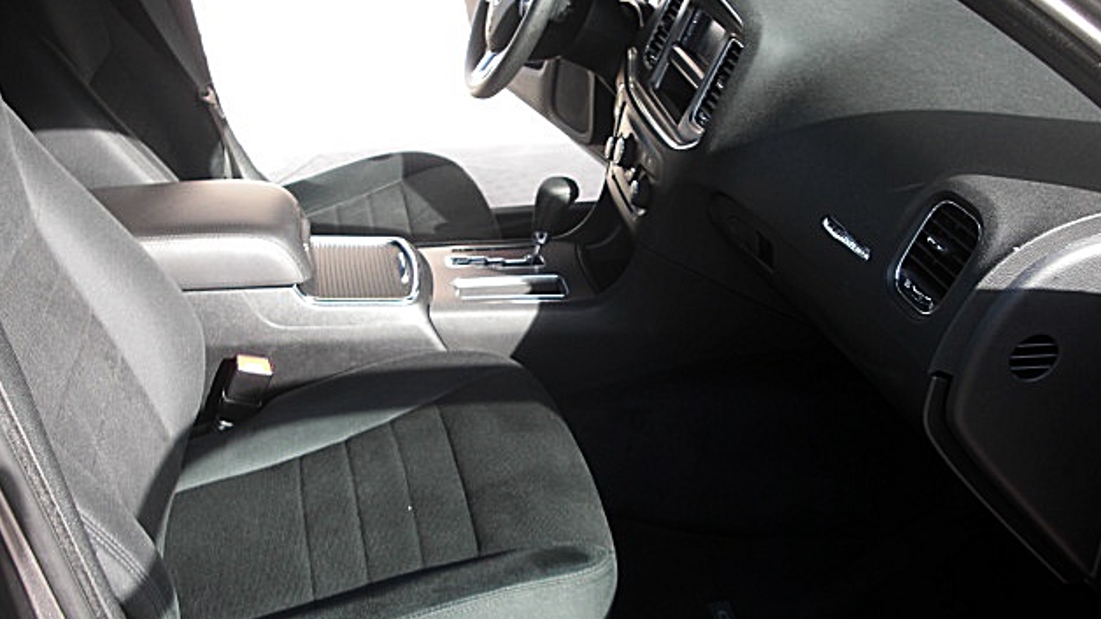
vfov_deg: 29.7
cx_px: 558
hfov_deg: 50.5
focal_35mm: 40
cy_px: 335
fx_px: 1168
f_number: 2.8
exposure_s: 1/100
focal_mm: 6.3
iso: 50
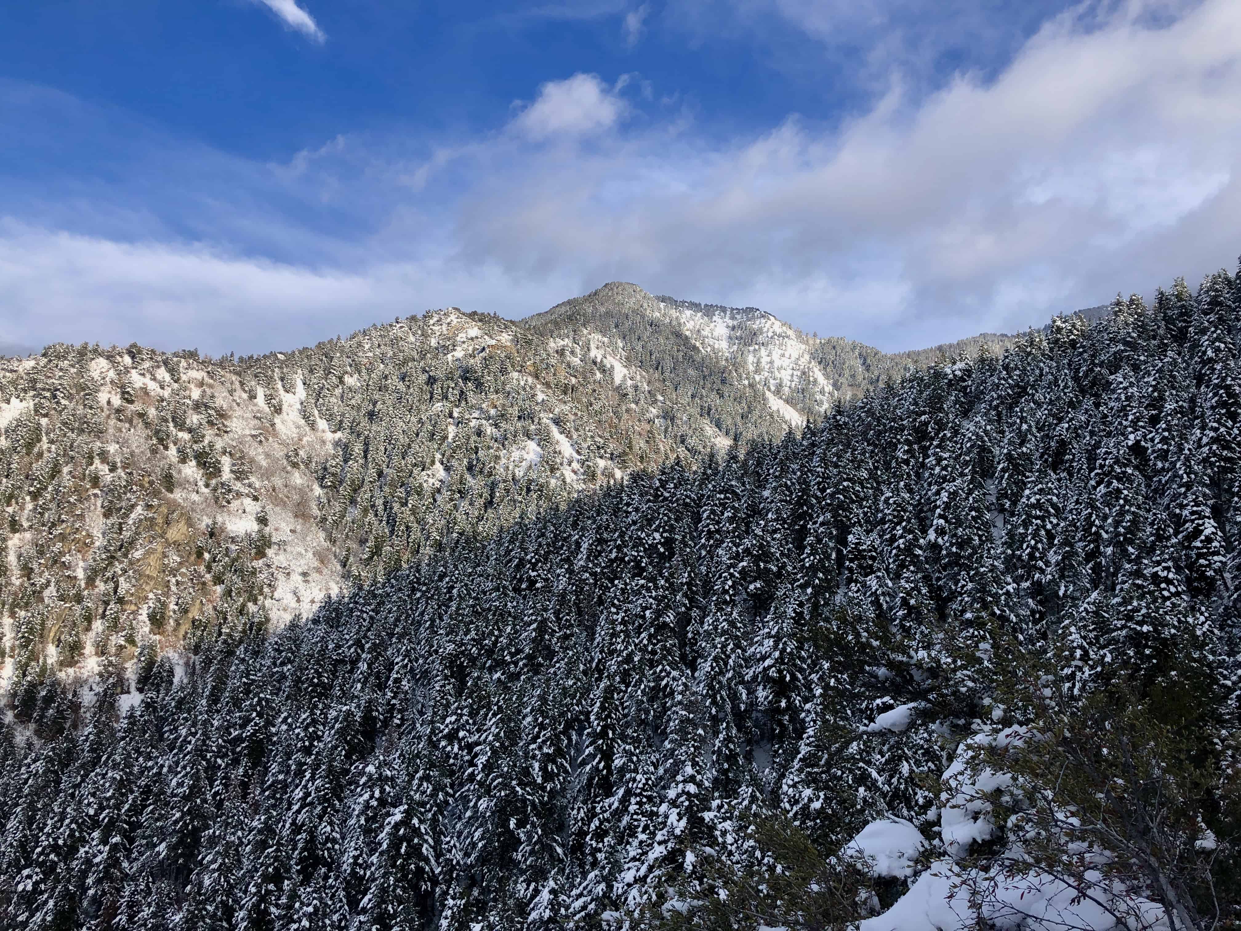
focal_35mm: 28
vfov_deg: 49.7
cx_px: 620
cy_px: 466
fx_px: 1004
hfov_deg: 63.4
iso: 20
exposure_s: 1/1429
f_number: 1.8
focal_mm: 4
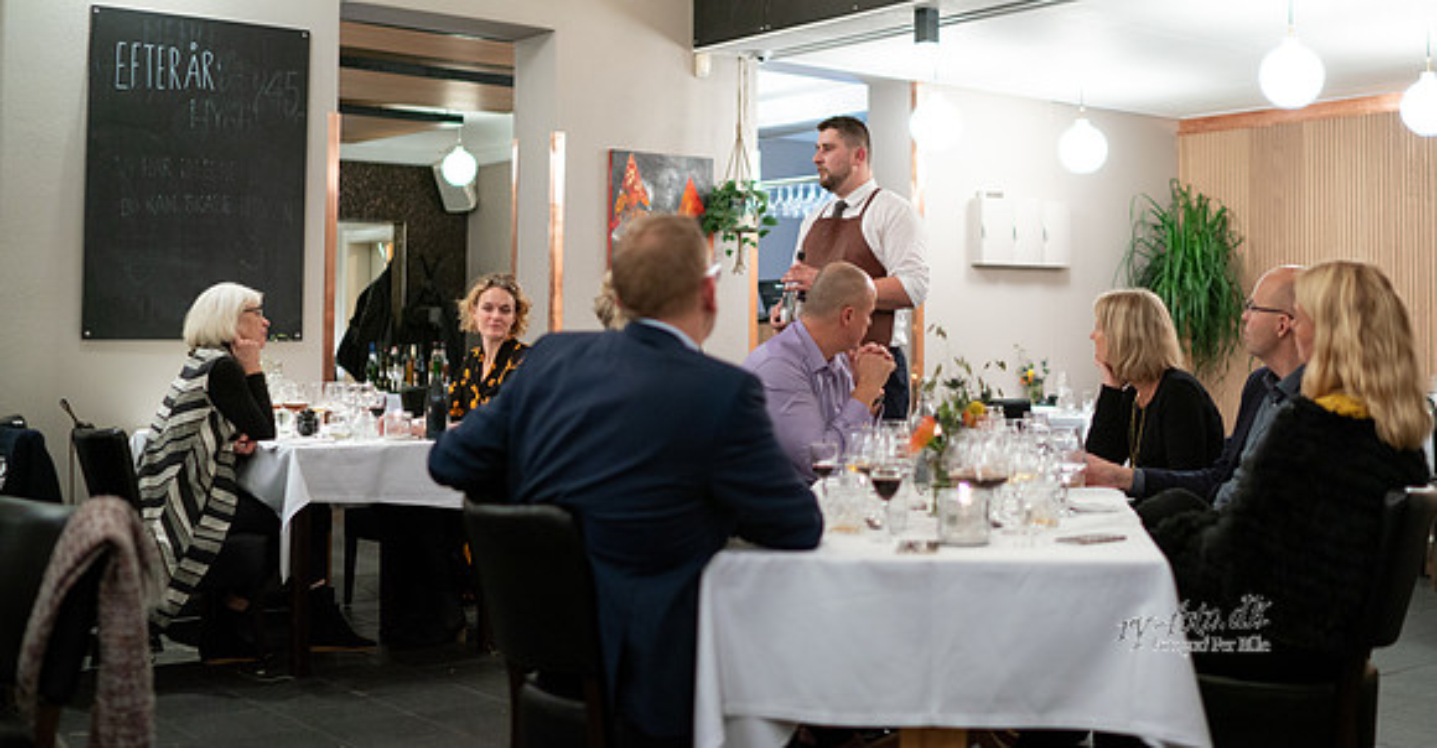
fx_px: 1727
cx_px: 827
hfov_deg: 45.0
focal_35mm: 46
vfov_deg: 24.3
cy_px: 253
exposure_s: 1/100
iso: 800
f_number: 1.4
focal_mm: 35
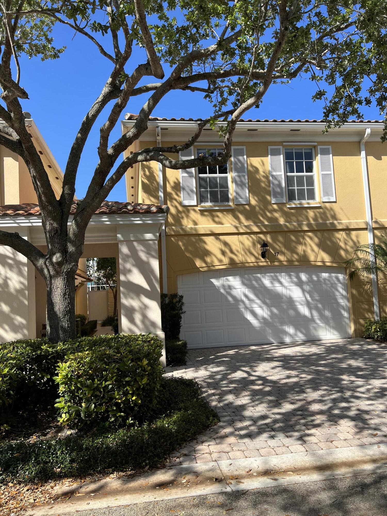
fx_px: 388
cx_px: 194
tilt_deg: +9.6
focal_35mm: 26
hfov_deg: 53.1
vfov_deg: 67.3
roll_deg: +4.7
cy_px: 258
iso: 50
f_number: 1.5
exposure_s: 1/2915
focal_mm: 5.7
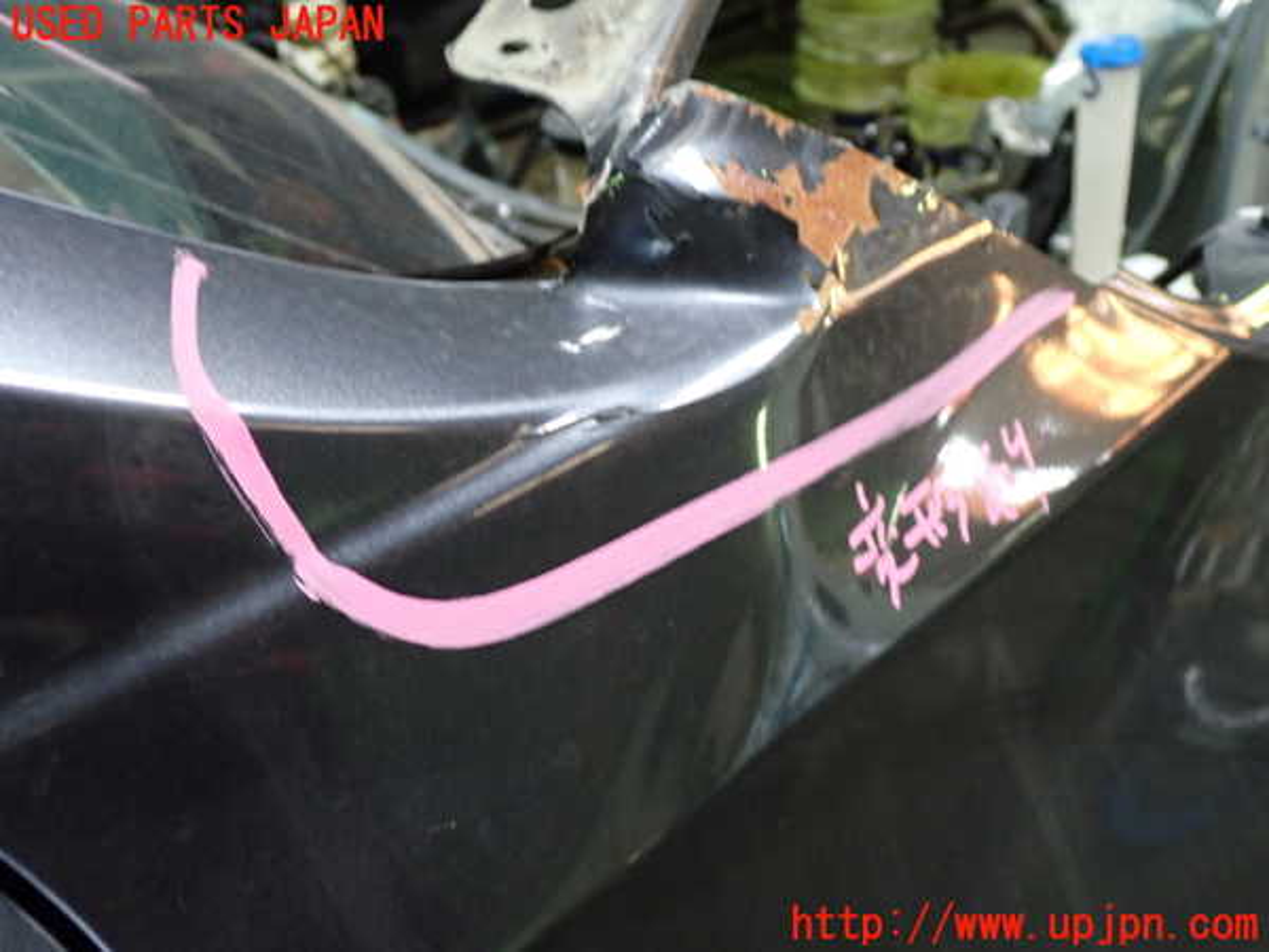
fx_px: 1320
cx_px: 634
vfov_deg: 39.7
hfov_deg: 51.4
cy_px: 476
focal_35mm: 36
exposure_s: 1/40
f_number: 2.5
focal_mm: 6.37
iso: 500
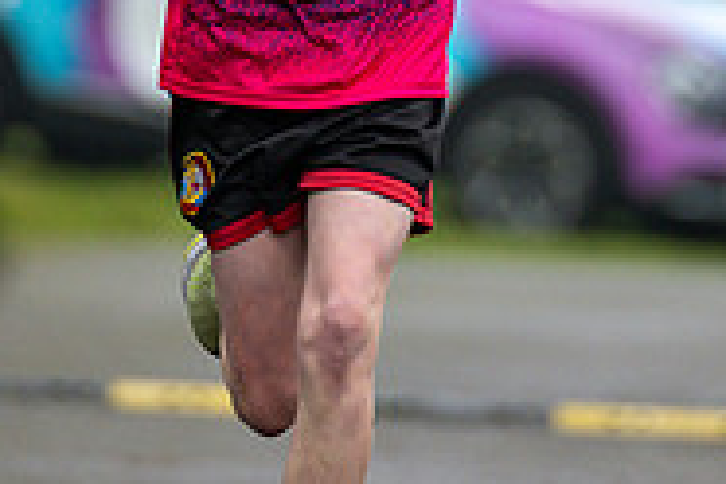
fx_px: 28251
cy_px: -254
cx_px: 441
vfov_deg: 1.0
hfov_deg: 1.5
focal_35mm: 1401
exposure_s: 1/1600
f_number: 2.8
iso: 250
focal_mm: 300
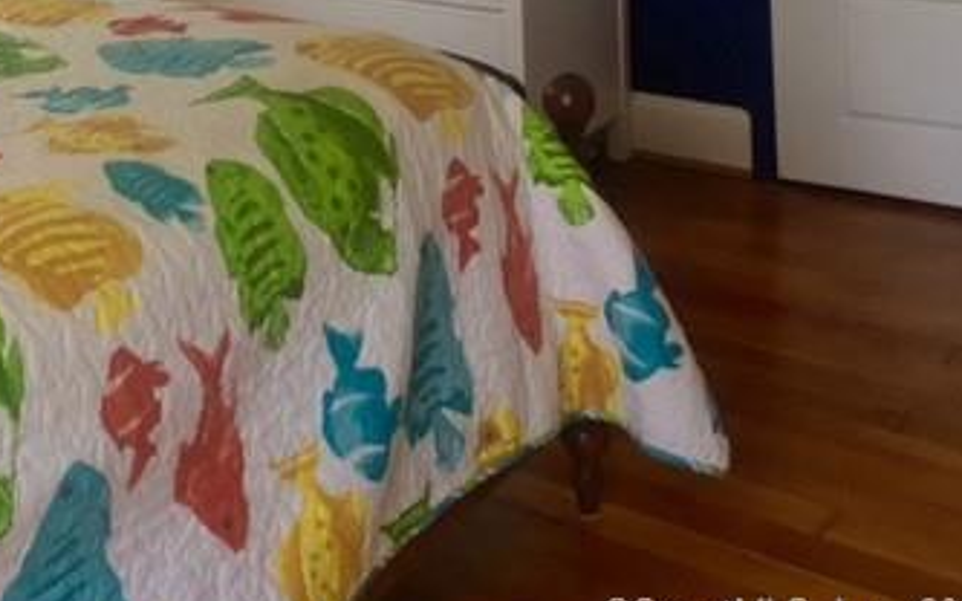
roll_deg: +4.9
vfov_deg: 21.0
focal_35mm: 59
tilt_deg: -9.4
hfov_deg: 32.8
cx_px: 95
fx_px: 1547
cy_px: -52
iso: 50
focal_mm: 4.15
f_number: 2.2
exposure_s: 1/120
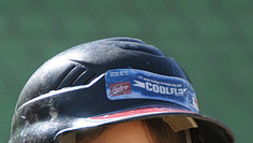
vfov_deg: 1.0
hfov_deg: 1.7
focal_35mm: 1272
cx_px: 76
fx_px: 8537
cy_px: 298
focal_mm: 330
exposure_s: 1/2000
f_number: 4
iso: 640
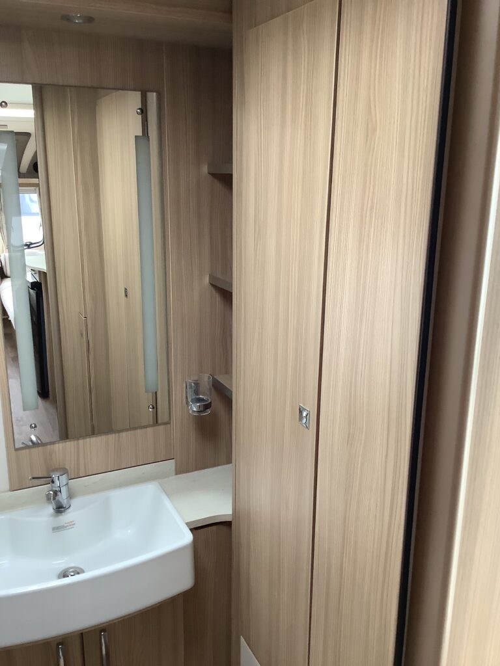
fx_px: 597
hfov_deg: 45.4
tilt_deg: -15.9
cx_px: 250
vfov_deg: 58.4
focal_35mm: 31
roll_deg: -1.1
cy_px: 333
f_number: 2.4
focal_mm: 3.3
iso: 160
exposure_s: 1/60
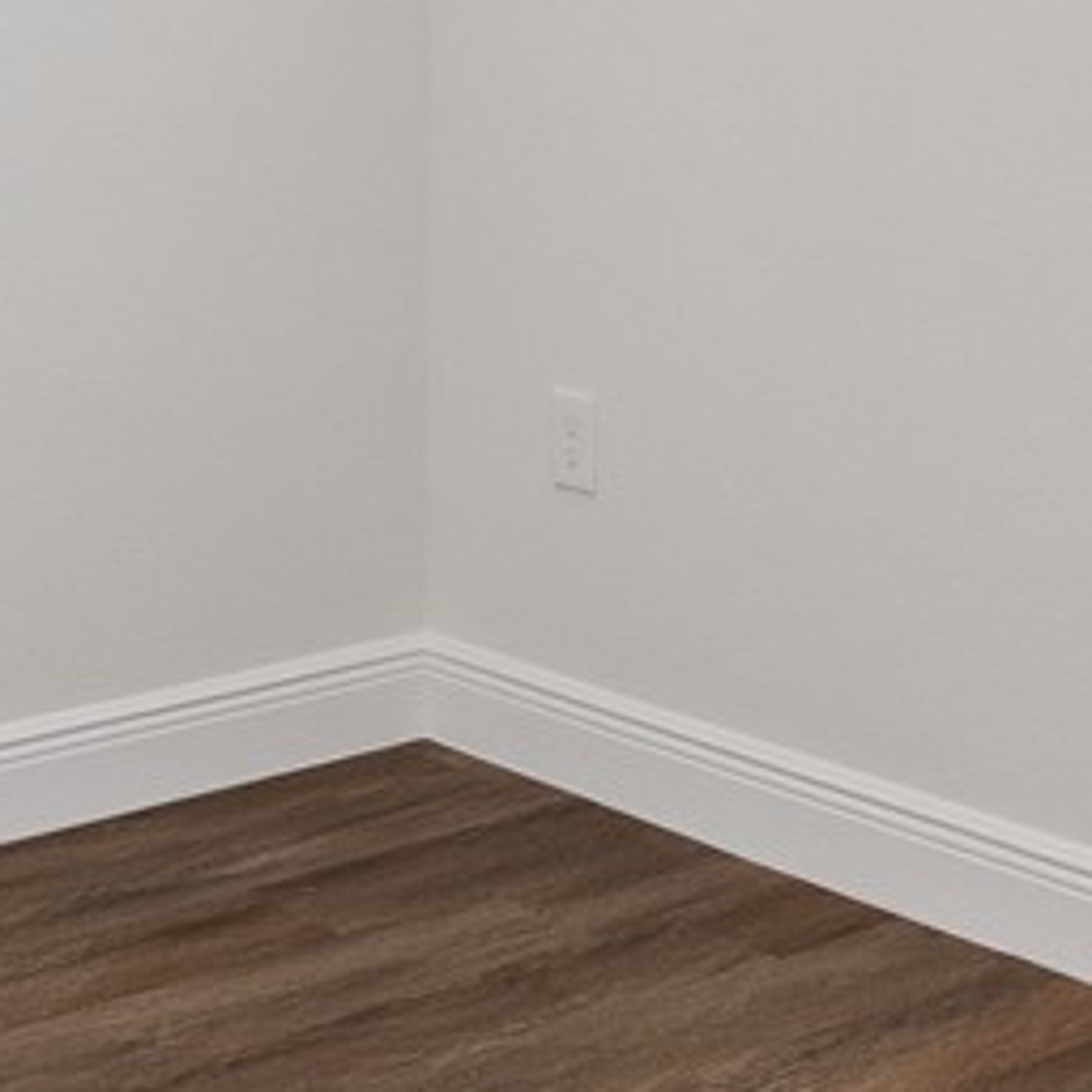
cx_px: 386
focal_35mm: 90
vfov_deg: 18.4
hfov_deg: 19.2
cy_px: -194
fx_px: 3212
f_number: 10
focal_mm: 16
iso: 800
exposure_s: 1/30
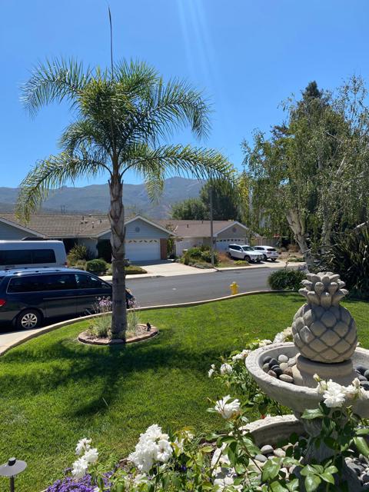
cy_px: 246
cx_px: 184
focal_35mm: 26
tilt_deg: -1.7
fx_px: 370
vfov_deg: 67.3
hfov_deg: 53.1
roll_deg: +1.4
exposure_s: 1/2513
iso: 32
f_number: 1.8
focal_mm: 4.25
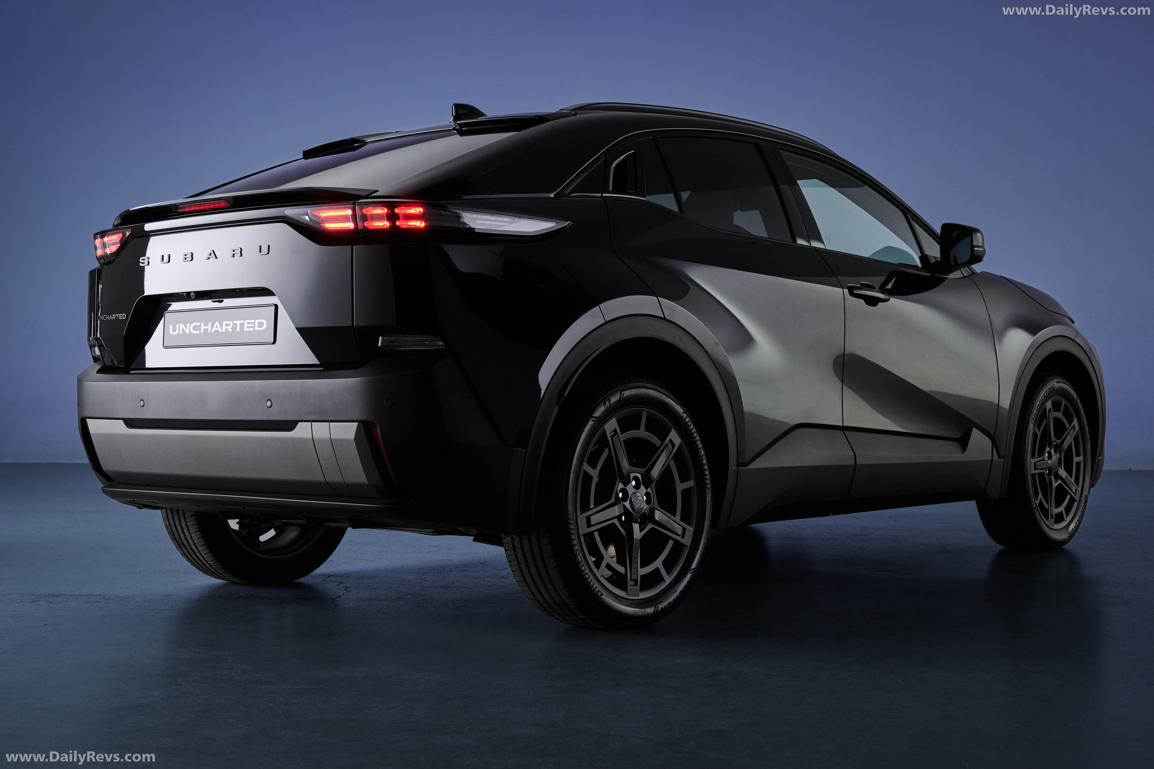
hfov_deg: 39.6
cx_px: 577
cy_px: 384
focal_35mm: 50
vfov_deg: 27.0
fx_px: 1603
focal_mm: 50
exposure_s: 1/6
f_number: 8
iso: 320
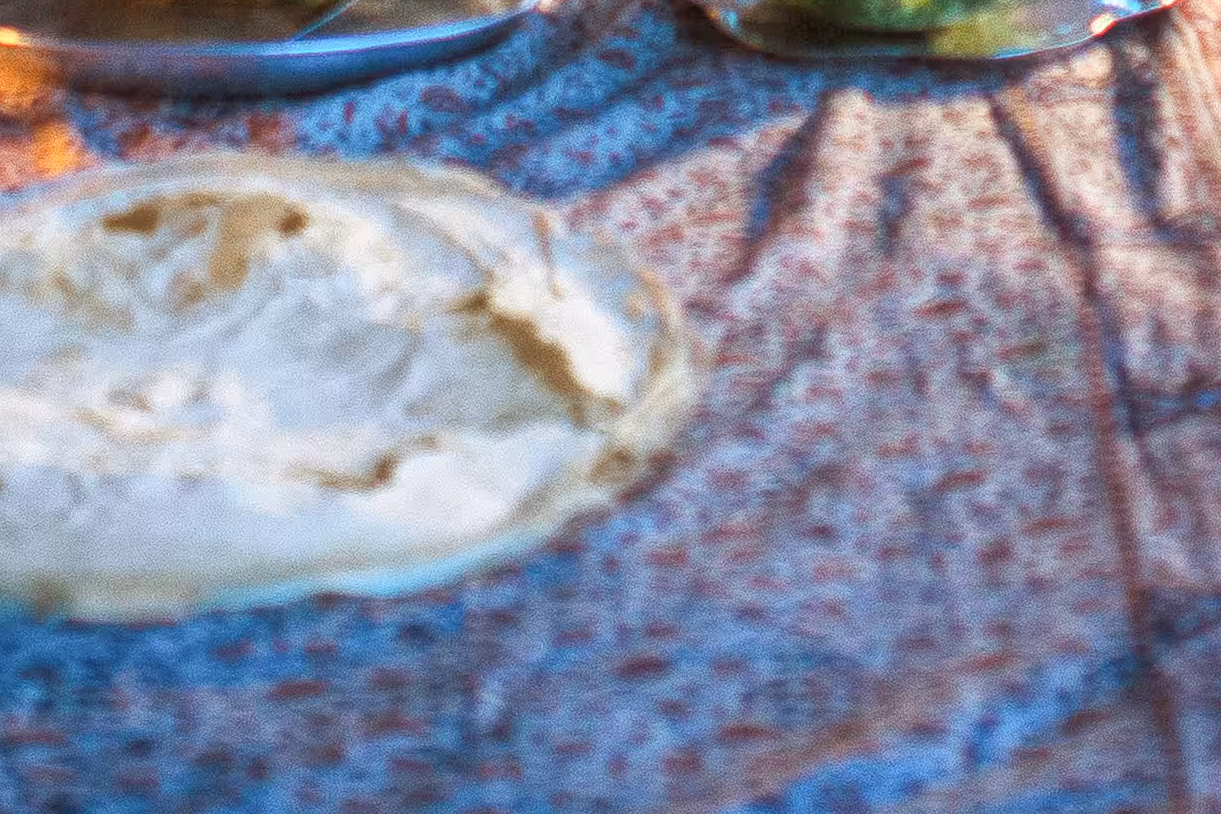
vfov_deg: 7.6
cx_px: 549
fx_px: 5833
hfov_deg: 11.9
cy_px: -891
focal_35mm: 172
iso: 500
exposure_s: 1/80
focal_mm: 35
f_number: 1.4
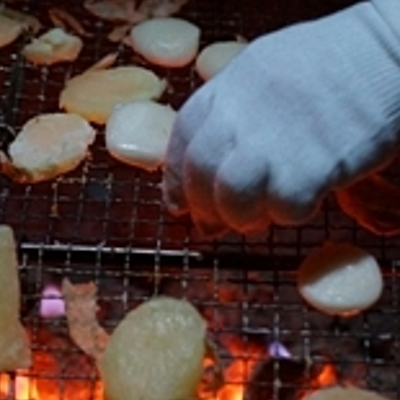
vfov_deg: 14.2
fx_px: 1608
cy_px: 185
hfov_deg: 14.1
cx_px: 85
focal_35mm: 123
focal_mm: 30
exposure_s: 1/60
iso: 1600
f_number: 2
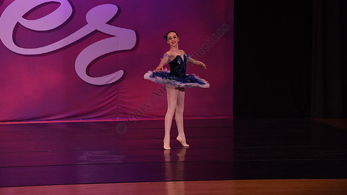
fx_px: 1361
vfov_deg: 8.2
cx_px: 174
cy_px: 79
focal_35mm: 148
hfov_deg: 14.5
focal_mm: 140
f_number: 5
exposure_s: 1/320
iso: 2000
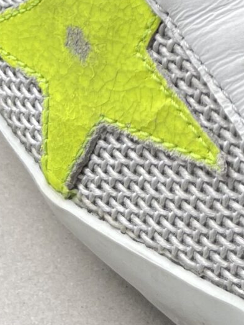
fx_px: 1194
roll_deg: +1.2
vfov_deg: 13.7
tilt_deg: -36.4
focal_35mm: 127
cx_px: 290
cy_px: -285
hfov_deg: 11.4
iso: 32
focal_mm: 5.1
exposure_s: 1/150
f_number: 1.6
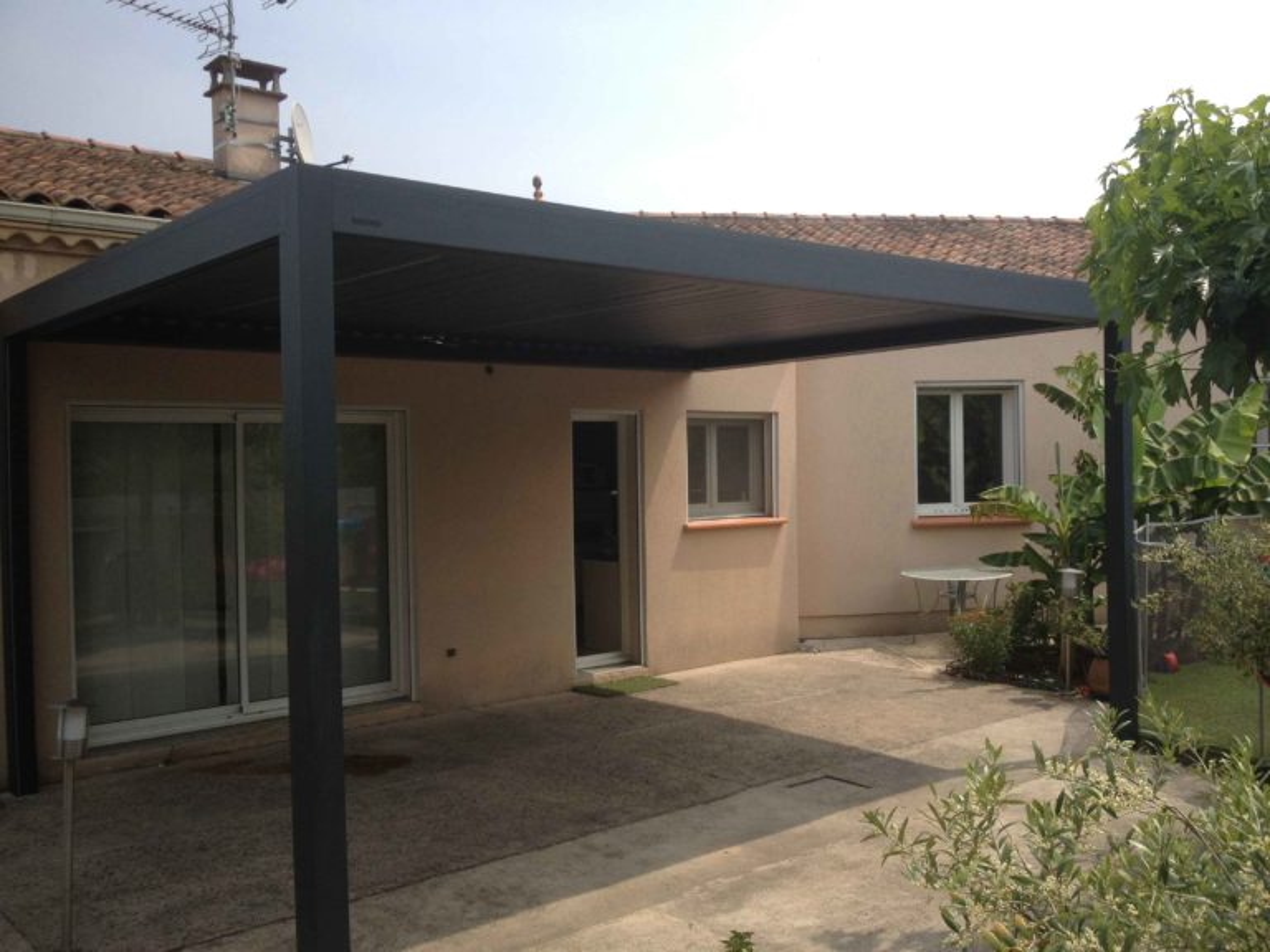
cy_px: 476
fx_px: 1284
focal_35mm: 35
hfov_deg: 52.6
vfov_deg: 40.7
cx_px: 635
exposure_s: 1/1126
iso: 50
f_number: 2.4
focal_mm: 4.28
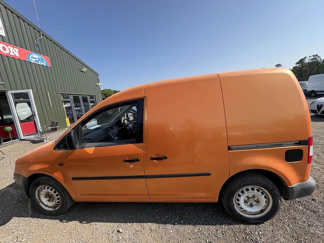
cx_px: 162
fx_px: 131
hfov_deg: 102.1
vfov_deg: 85.7
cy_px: 122
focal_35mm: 14
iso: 40
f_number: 2.2
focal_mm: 2.22
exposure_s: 1/756
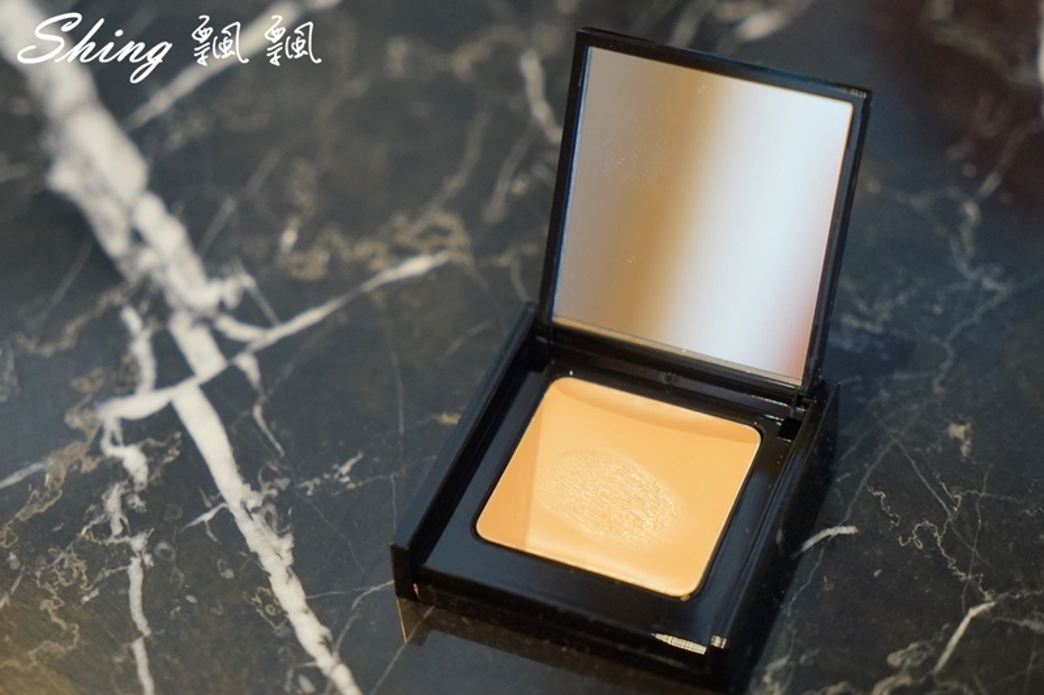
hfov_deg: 28.8
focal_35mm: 70
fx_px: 2029
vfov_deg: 19.4
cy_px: 348
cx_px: 522
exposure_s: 1/30
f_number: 4
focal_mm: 70
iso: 1600
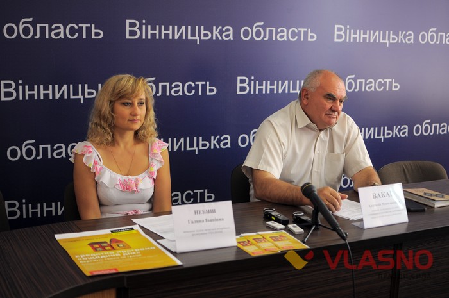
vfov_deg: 25.7
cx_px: 224
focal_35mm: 52
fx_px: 654
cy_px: 149
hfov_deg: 37.9
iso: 200
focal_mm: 35
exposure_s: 1/200
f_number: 2.5
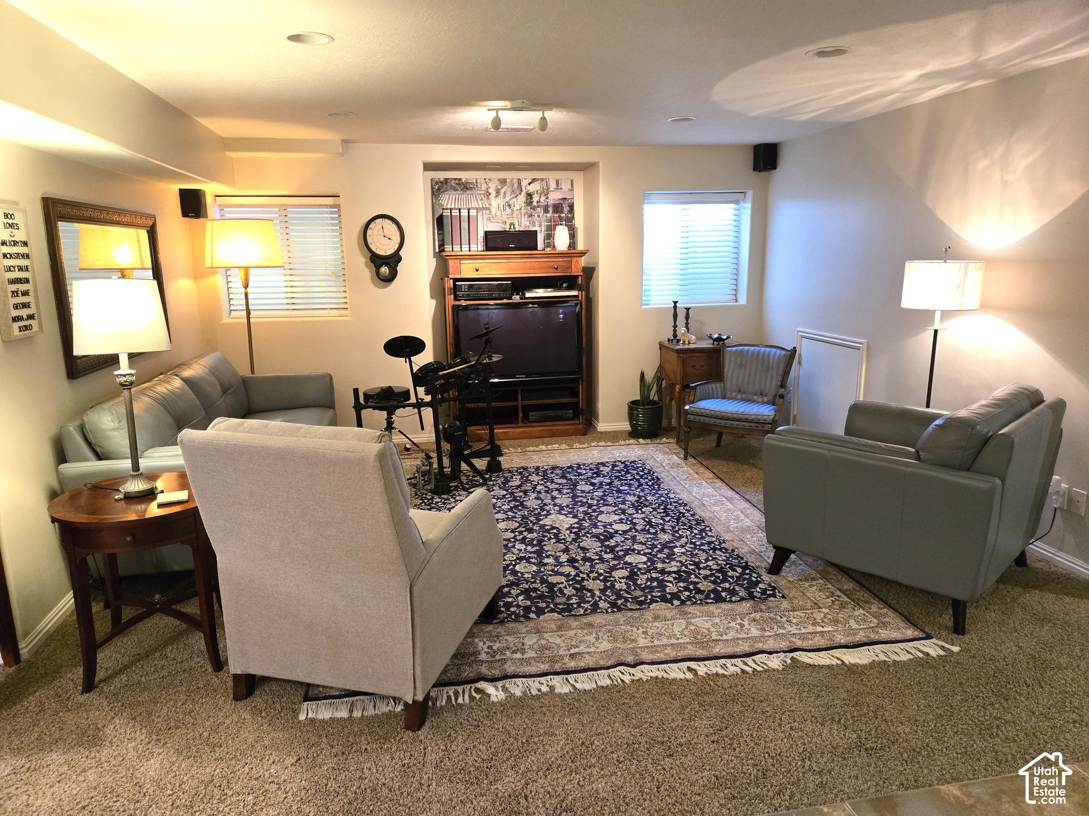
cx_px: 544
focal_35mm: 23
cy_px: 408
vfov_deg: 58.9
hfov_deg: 73.9
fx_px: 724
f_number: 1.8
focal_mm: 5.4
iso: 1000
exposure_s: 1/120
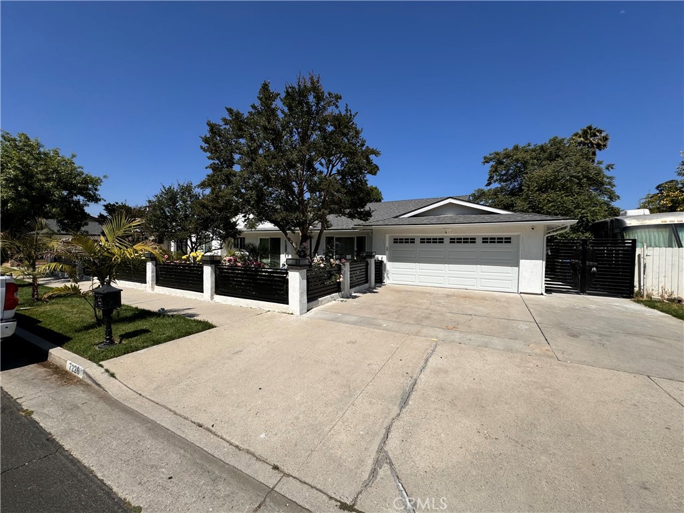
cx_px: 342
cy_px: 256
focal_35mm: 14
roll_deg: -0.4
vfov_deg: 85.7
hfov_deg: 102.1
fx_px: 277
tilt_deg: -3.0
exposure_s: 1/2985
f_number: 2.2
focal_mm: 2.22
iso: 50
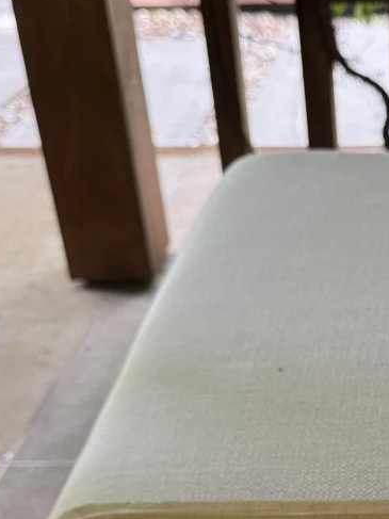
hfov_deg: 19.8
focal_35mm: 71
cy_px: 385
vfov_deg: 27.1
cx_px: 428
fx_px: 1064
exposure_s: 1/135
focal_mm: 6.76
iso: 160
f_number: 1.78
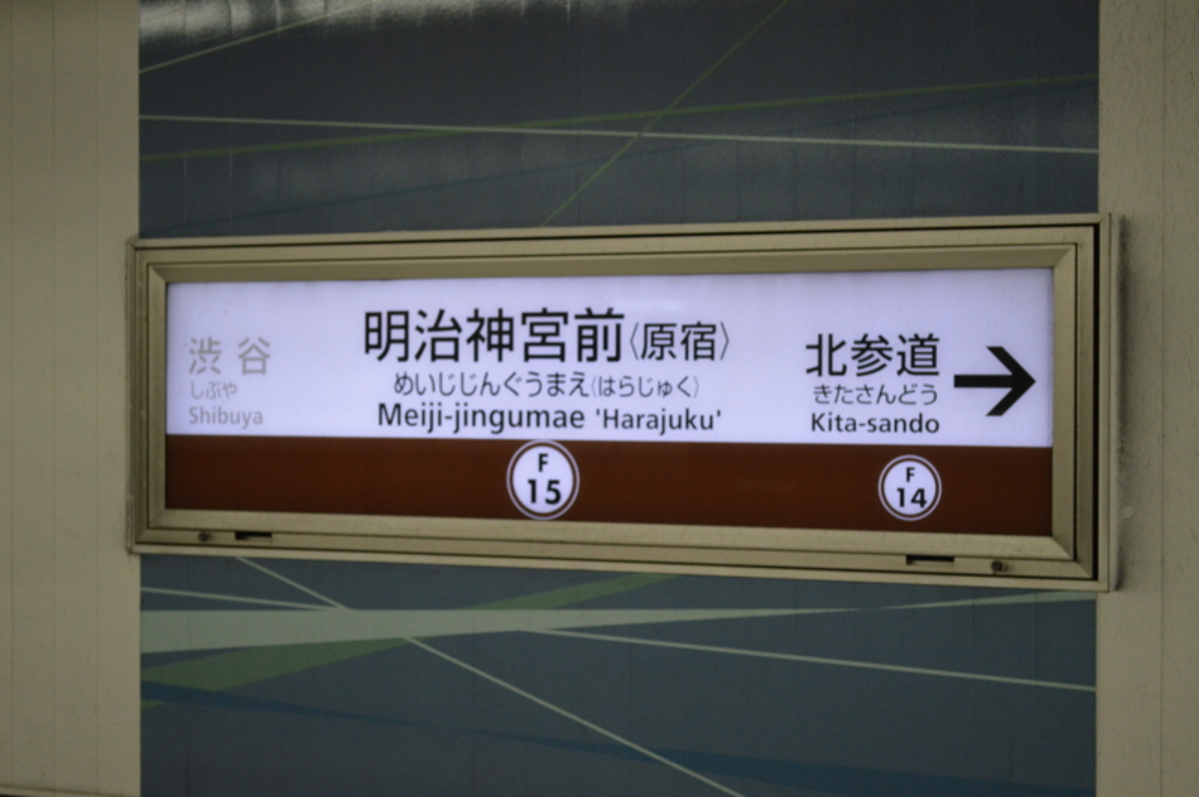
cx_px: 600
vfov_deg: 20.1
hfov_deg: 29.9
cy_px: 398
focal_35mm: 68
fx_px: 2246
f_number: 5.3
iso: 1000
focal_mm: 45
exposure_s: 1/60
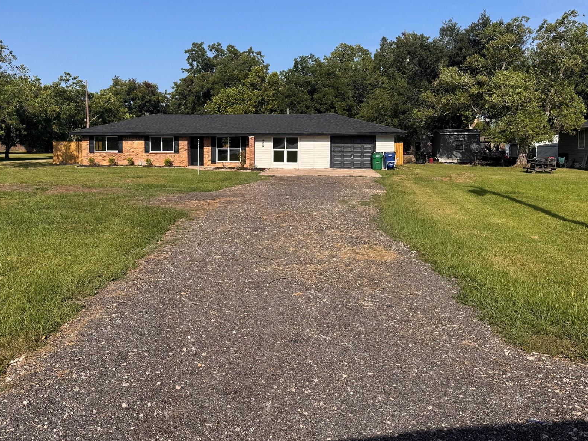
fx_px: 526
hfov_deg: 58.0
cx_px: 244
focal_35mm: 31
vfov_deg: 45.2
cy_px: 178
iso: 80
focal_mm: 6.76
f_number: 1.78
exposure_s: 1/4310
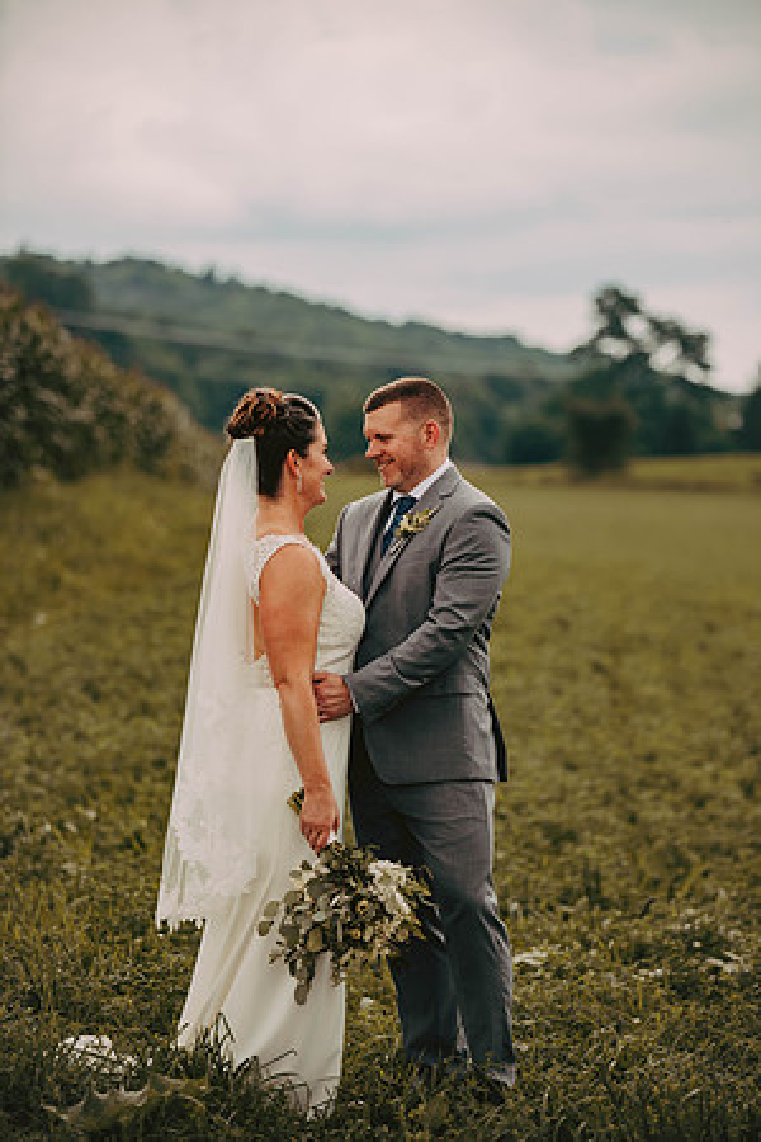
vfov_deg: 15.8
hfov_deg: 10.5
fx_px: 4122
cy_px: 571
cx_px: 380
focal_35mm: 130
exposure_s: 1/640
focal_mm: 130
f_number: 2.8
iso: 200
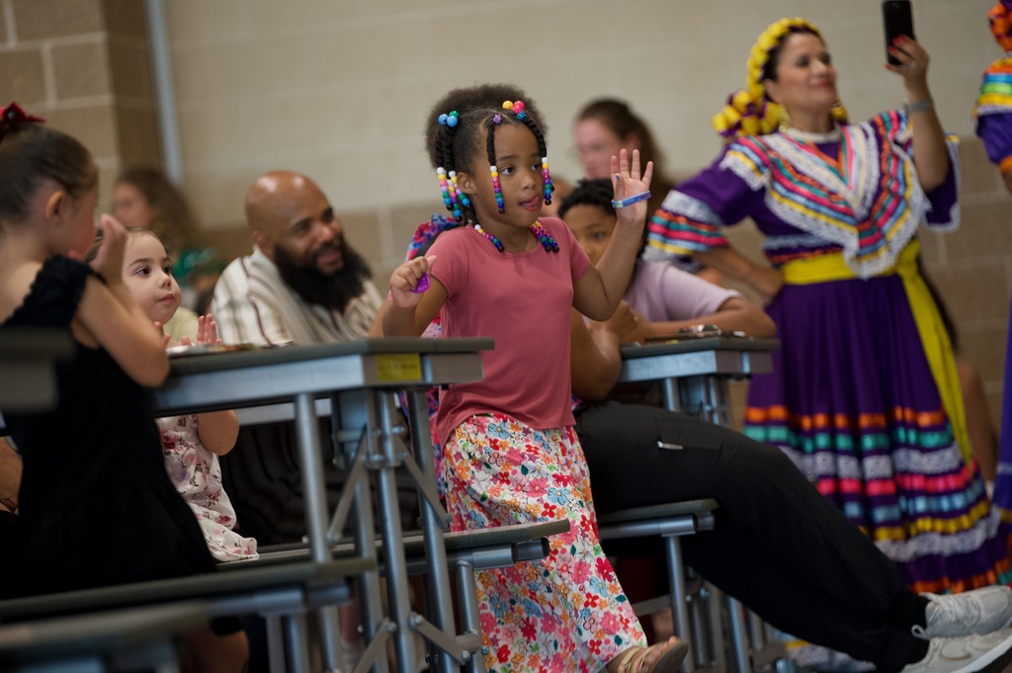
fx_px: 4213
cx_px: 506
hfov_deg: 13.7
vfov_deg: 9.1
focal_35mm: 150
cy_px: 336
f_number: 2.8
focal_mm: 150
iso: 1600
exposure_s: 1/320
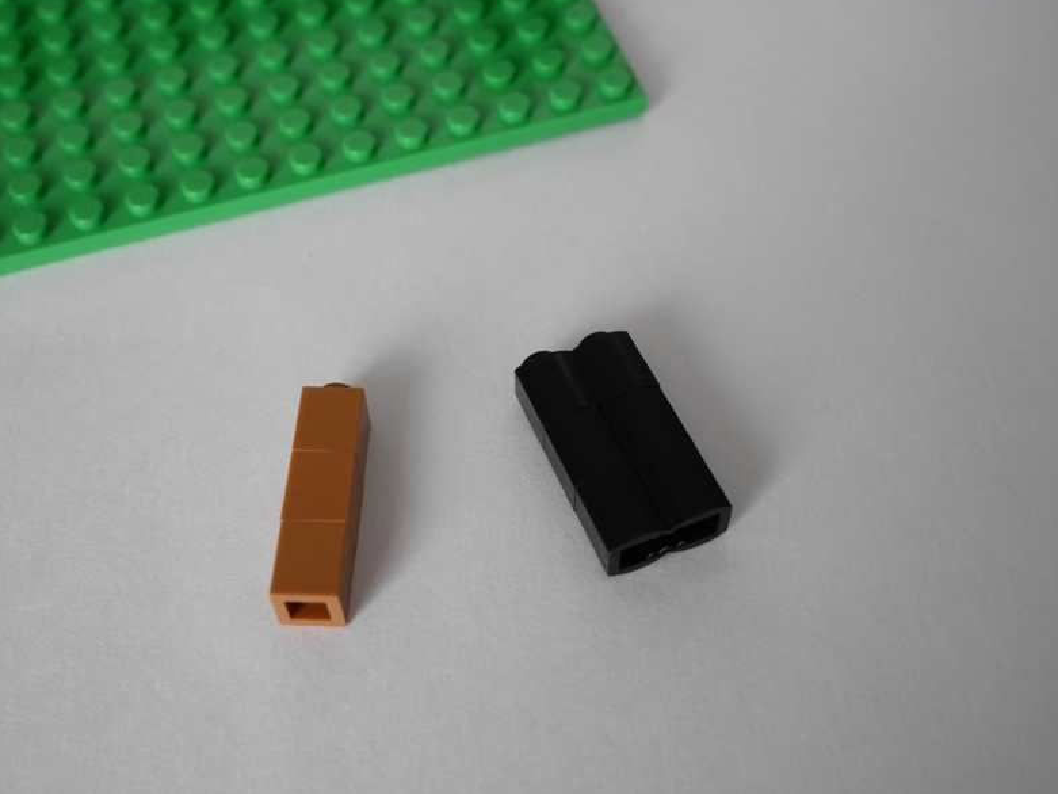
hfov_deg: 45.8
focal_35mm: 41
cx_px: 519
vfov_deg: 35.1
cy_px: 394
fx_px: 1253
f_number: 4.5
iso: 800
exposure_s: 1/60
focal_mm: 20
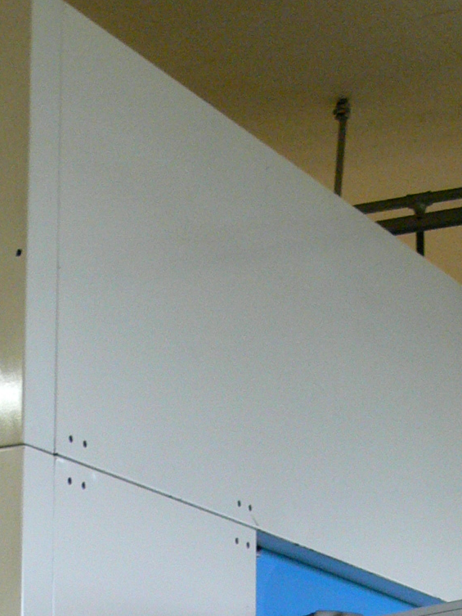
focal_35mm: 119
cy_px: 989
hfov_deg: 12.5
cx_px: 227
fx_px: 2117
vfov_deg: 15.0
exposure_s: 1/20
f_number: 2.8
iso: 200
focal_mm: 7.4
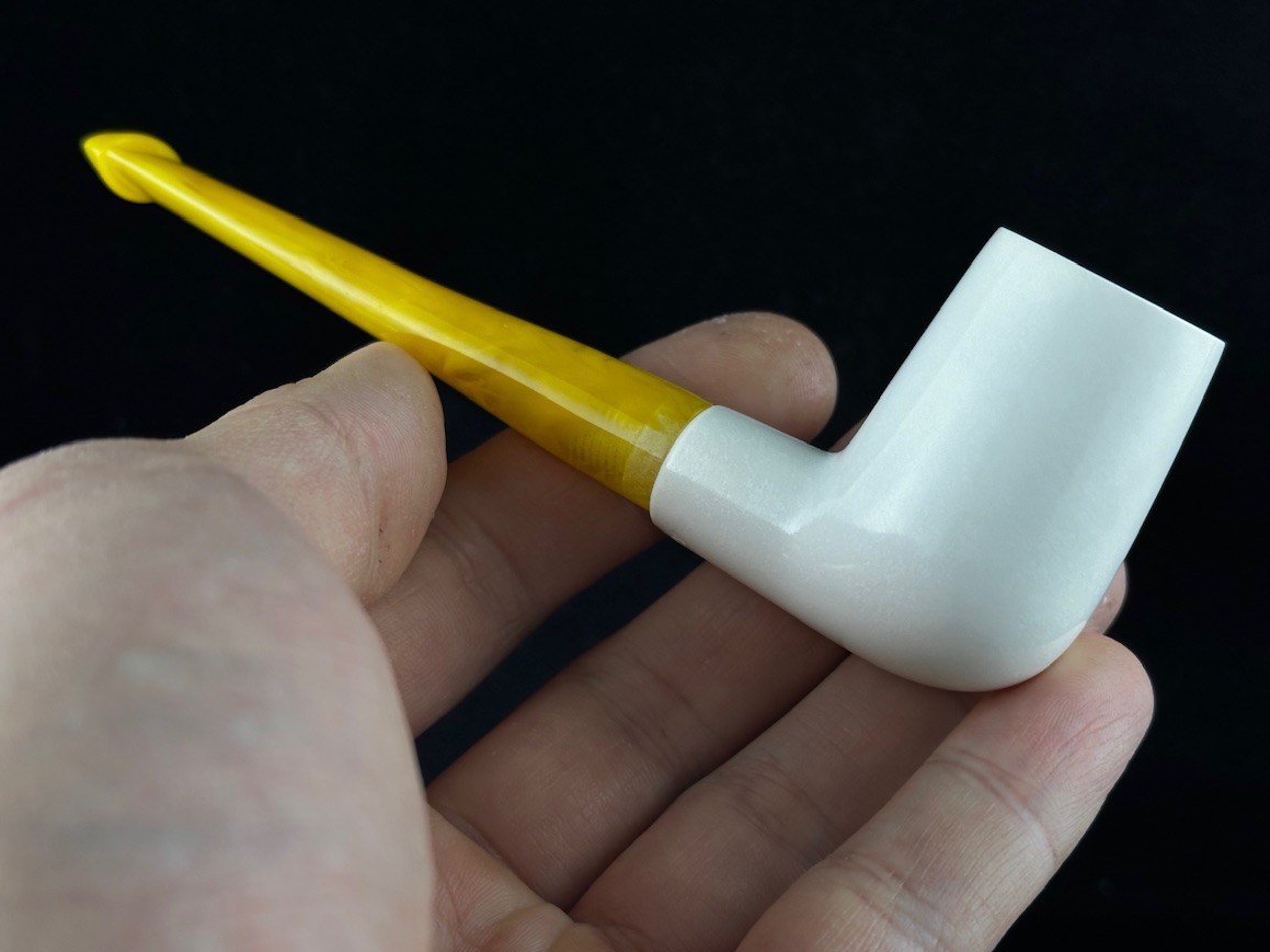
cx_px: 667
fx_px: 1944
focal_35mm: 53
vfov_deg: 27.5
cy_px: 438
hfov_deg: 36.2
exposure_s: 1/704
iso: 64
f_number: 1.78
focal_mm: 6.86
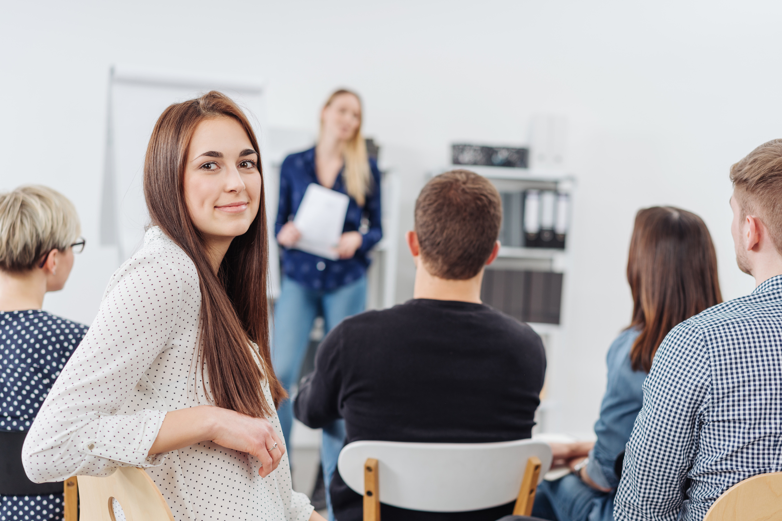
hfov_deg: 36.2
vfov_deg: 24.6
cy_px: 260
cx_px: 391
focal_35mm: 55
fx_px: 1195
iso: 100
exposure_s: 1/160
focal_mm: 55
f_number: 2.5
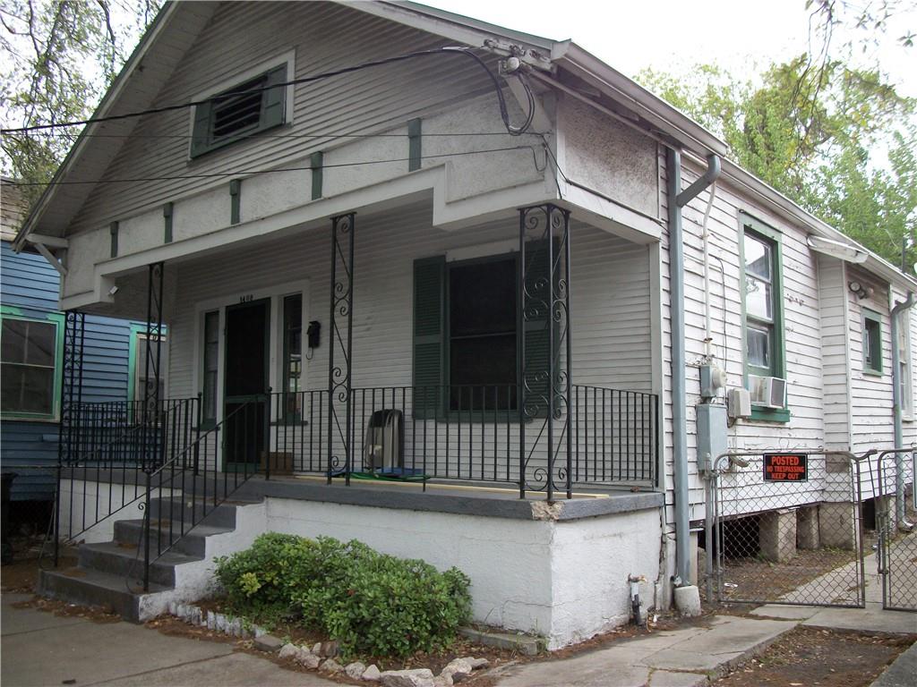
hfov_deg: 56.8
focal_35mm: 32
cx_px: 458
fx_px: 848
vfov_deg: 44.2
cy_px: 344
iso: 80
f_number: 2.9
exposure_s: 1/160
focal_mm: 5.7
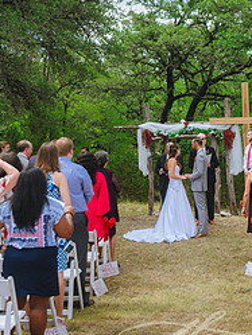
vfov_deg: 29.1
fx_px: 640
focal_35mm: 66
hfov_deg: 22.1
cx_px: 186
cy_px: 102
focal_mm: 38
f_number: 2.8
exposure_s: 1/800
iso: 125
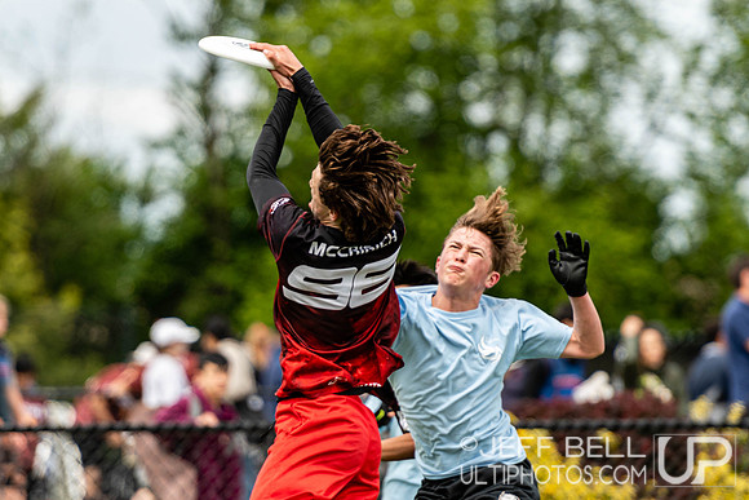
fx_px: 8666
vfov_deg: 3.3
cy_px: 217
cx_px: 376
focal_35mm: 416
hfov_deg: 4.9
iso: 125
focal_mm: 200
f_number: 2.8
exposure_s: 1/1600
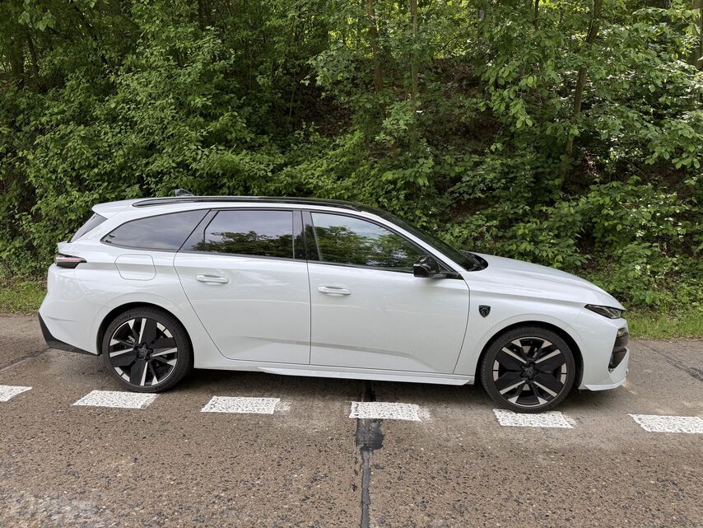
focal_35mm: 24
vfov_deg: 56.8
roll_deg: +3.4
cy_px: 264
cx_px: 352
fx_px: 488
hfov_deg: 71.6
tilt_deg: -10.9
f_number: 1.78
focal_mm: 6.76
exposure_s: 1/612
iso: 80
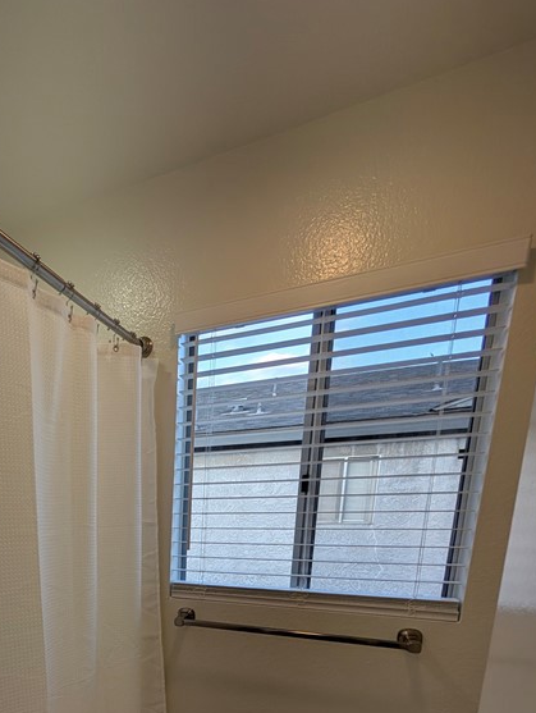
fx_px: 453
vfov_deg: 66.5
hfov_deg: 54.1
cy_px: 605
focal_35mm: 22
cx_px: 63
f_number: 1.7
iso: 52
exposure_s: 1/484
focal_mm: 2.02
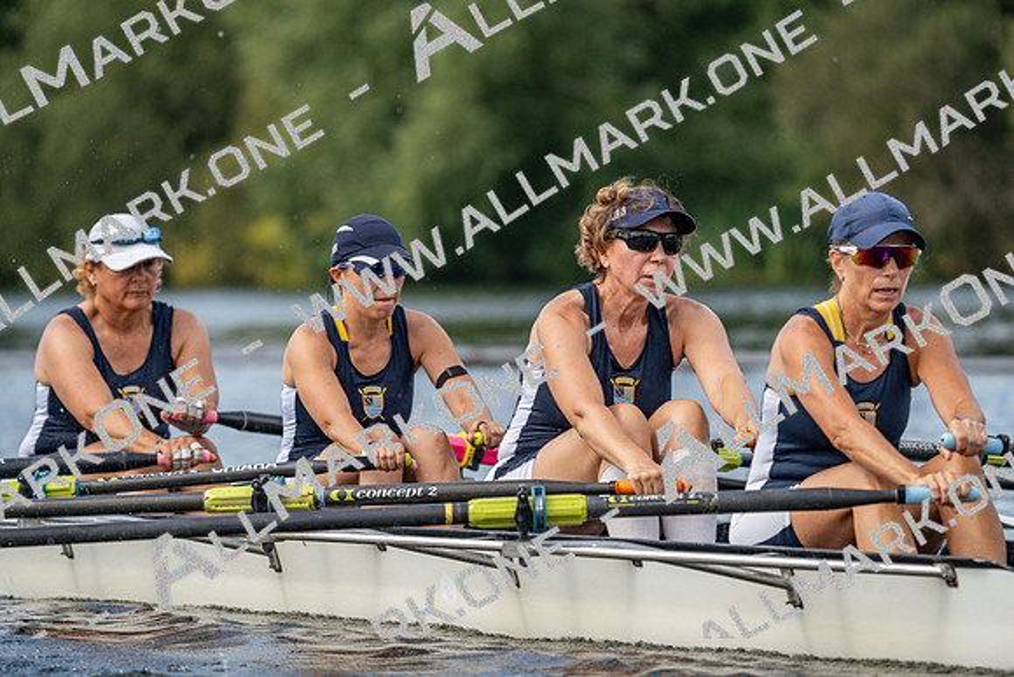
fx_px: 9269
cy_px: 338
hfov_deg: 6.3
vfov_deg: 4.2
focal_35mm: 329
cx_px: 507
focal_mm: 329
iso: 500
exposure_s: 1/1600
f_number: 6.3
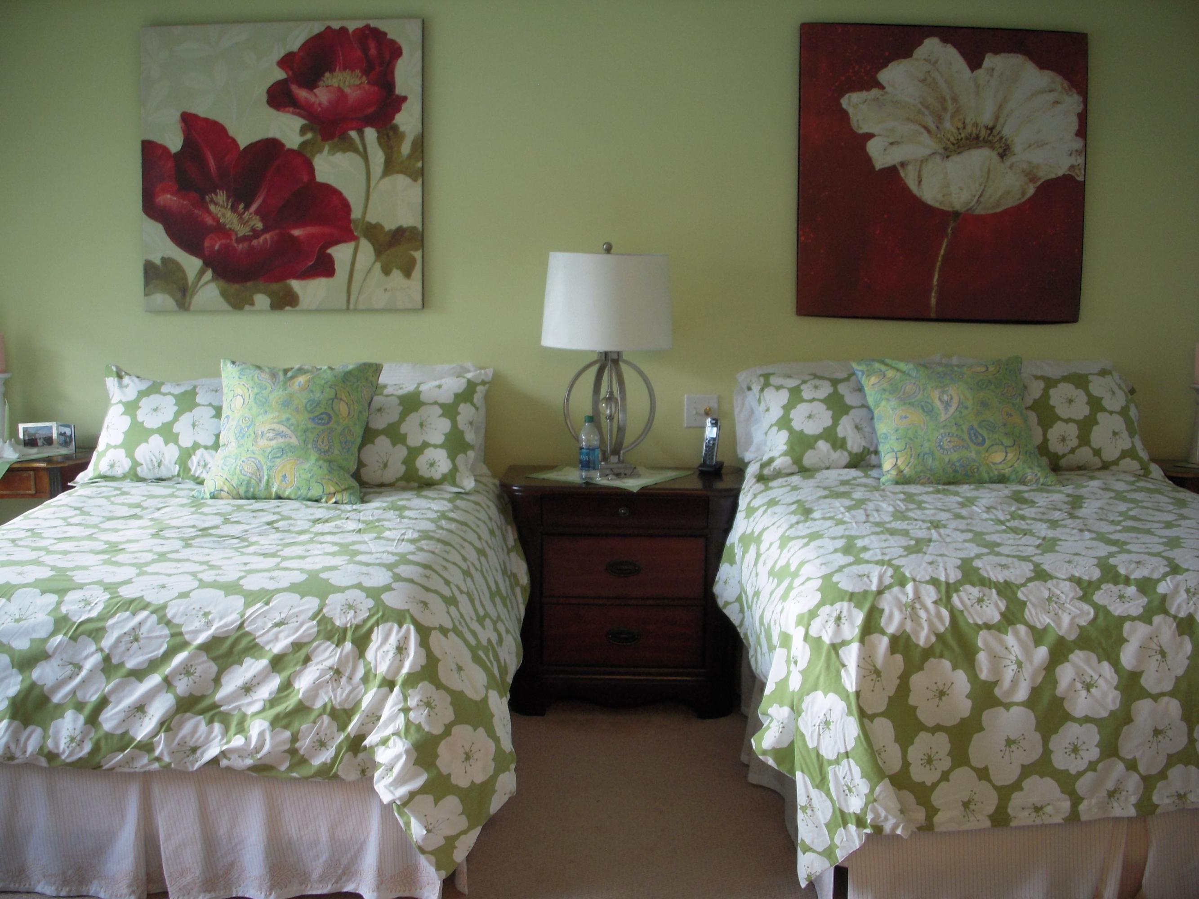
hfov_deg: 49.0
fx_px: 1316
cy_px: 450
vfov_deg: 37.7
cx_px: 600
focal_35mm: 38
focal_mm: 6.3
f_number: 3.3
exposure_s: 1/30
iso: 160
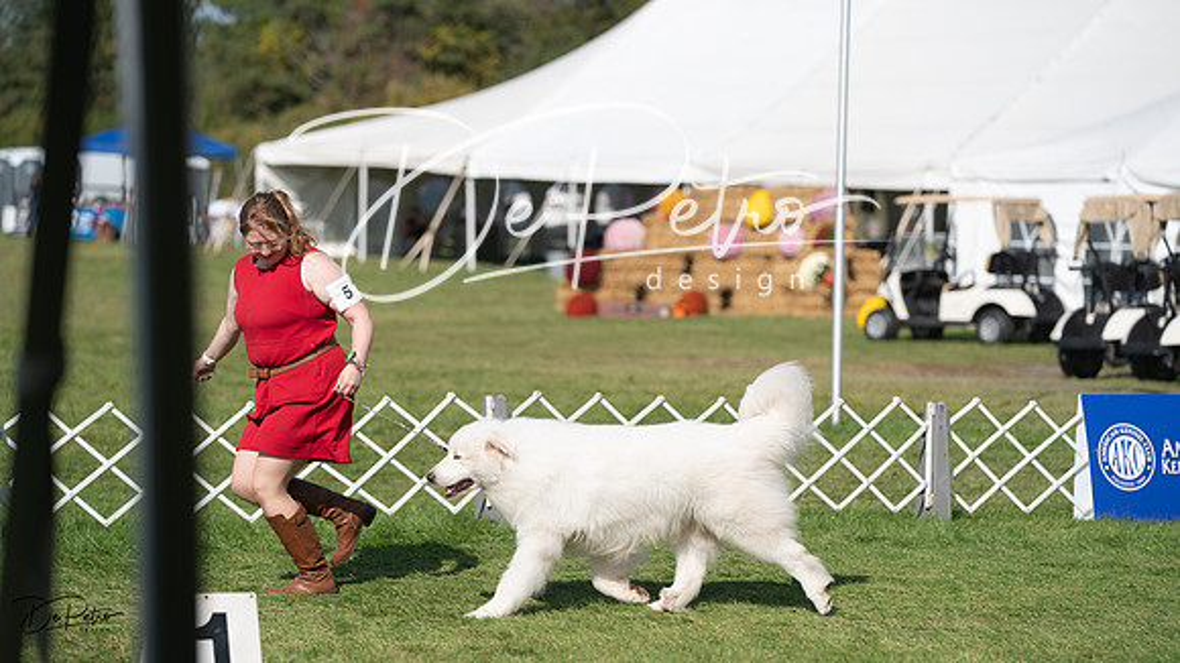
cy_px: 332
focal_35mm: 143
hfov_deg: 15.0
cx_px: 590
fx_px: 4489
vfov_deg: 8.4
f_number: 3.5
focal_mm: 137
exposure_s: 1/1600
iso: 100
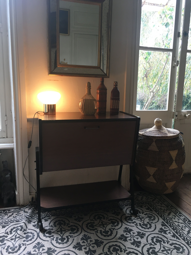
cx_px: 96
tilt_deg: -9.2
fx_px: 213
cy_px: 128
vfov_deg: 61.7
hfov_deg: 48.2
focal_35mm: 29
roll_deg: -0.3
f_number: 2.2
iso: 50
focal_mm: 4.15
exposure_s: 1/33
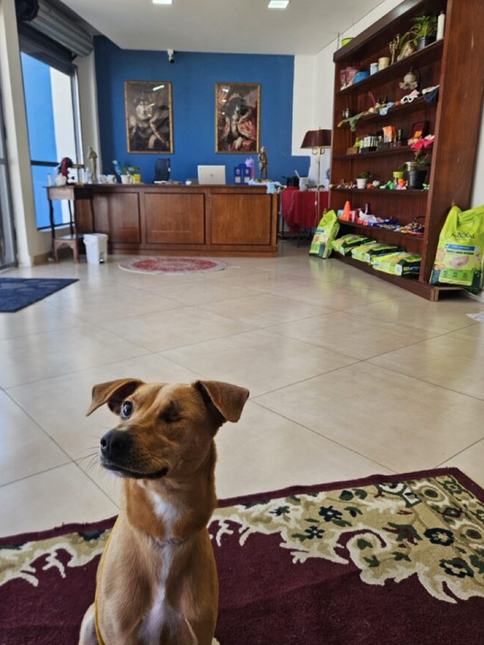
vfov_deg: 65.3
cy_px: 327
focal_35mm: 27
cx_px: 222
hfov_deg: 51.3
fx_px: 503
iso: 64
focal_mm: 5.4
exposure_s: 1/180
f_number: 1.8
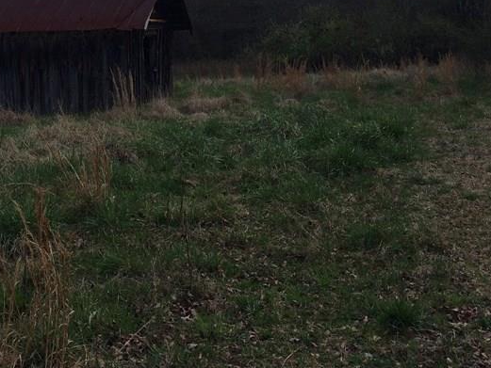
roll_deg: +3.1
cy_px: 37
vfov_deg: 24.9
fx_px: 809
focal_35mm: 57
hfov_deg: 33.5
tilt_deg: -2.5
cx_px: 166
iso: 32
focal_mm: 4.15
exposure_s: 1/2415
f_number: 2.2
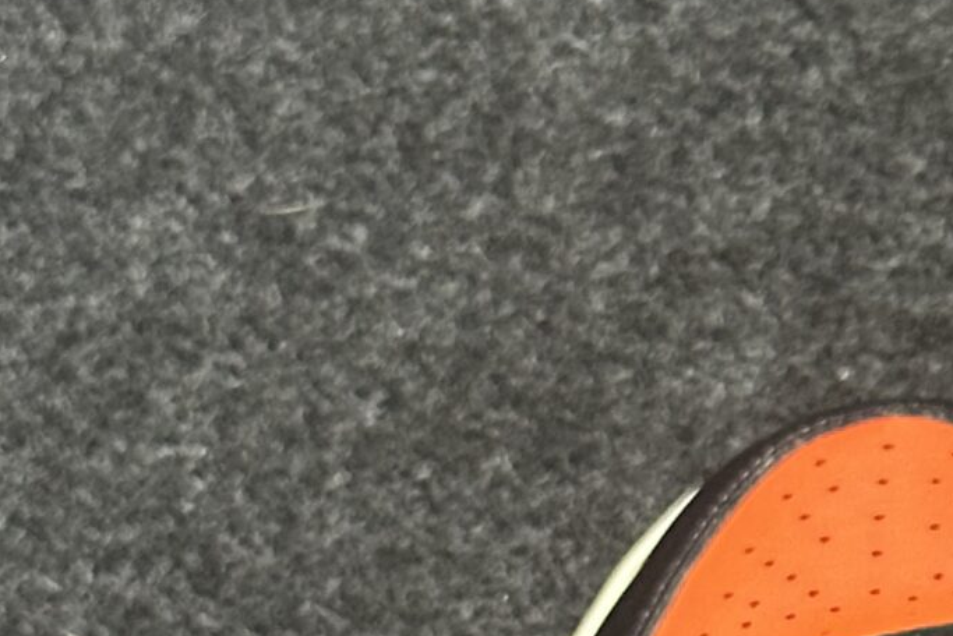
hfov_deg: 10.8
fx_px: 4952
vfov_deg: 7.3
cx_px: 1136
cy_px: 873
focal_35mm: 187
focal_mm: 6.86
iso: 640
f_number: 1.78
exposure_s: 1/27
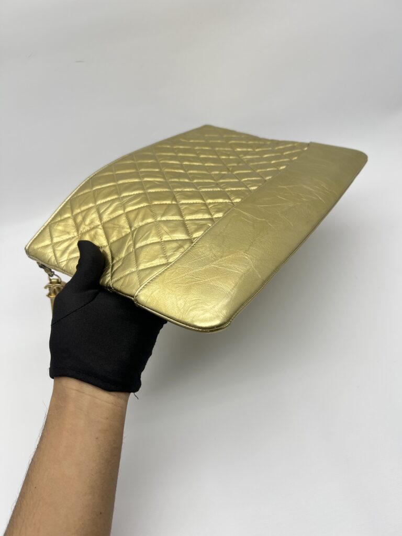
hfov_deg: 53.1
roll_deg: +9.5
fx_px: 403
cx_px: 201
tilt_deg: -40.8
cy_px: 268
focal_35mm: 26
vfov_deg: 67.3
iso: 32
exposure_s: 1/114
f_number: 1.5
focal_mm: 5.7
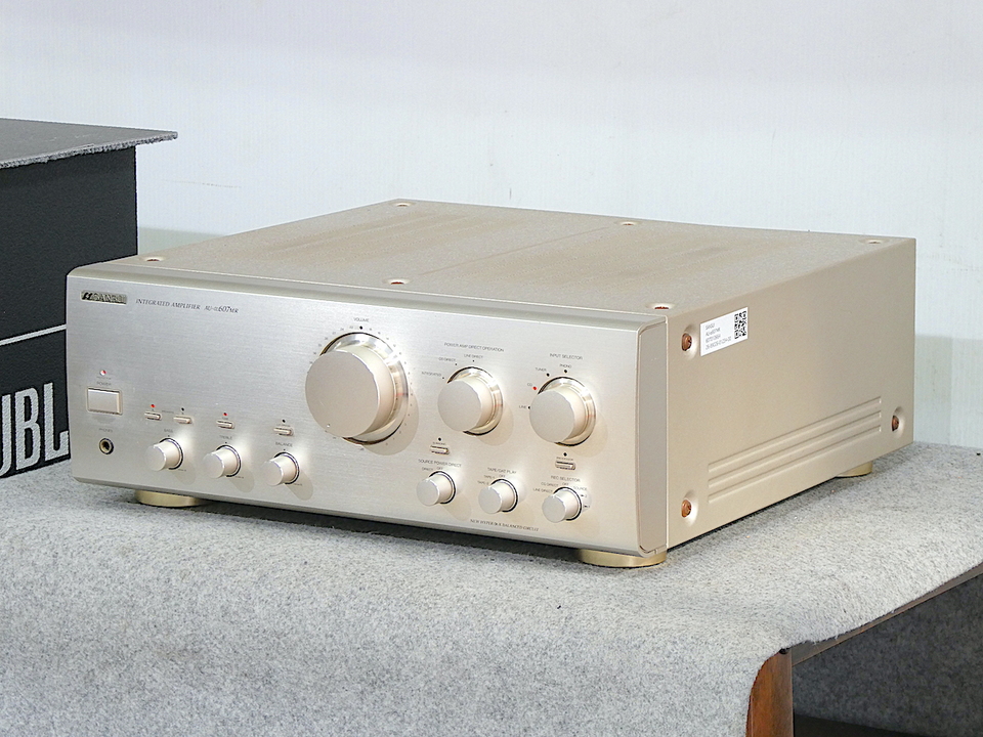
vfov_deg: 12.9
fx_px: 3266
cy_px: 368
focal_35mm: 115
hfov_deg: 17.1
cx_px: 492
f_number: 5.1
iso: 200
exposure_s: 1/13
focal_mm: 20.6
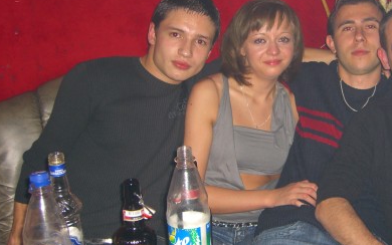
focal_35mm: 62
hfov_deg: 32.4
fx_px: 663
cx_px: 292
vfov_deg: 20.9
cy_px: 98
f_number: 2.8
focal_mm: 7.9
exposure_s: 1/60
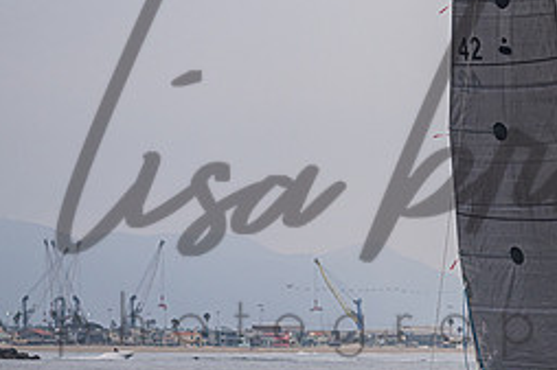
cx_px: 546
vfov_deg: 4.0
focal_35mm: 343
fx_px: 5303
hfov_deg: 6.0
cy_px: 161
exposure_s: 1/4000
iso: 400
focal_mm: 150
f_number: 5.6
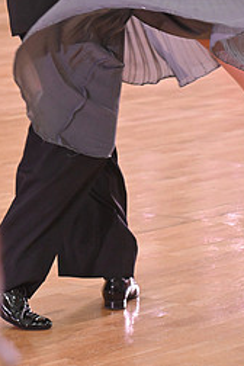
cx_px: 54
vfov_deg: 8.4
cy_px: -51
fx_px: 2460
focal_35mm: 242
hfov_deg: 5.7
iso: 3200
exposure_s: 1/320
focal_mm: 105
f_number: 5
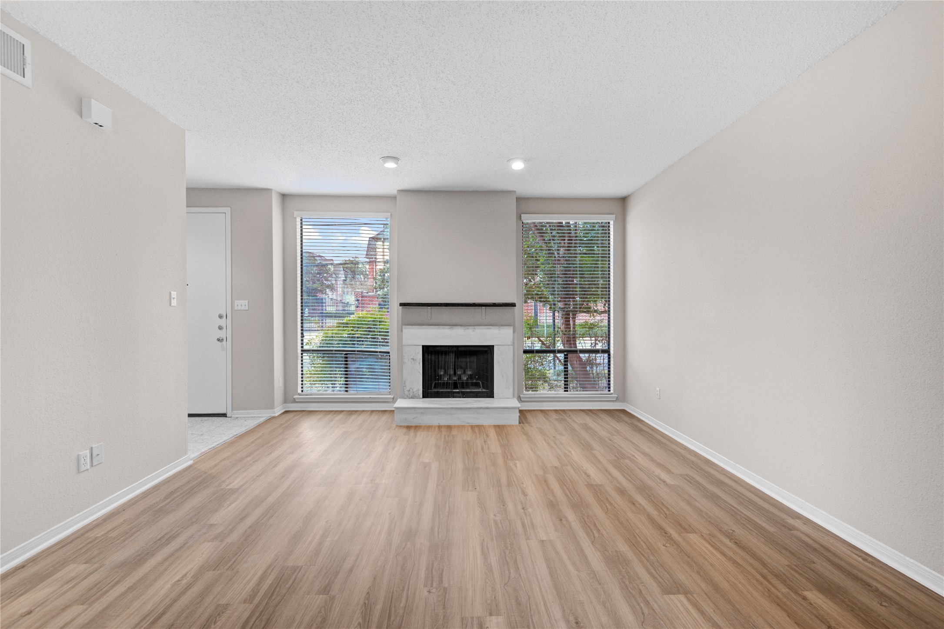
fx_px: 419
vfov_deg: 73.7
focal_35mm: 16
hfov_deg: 96.7
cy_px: 314
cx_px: 472
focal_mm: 16
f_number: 8
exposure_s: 1/2.5
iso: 250
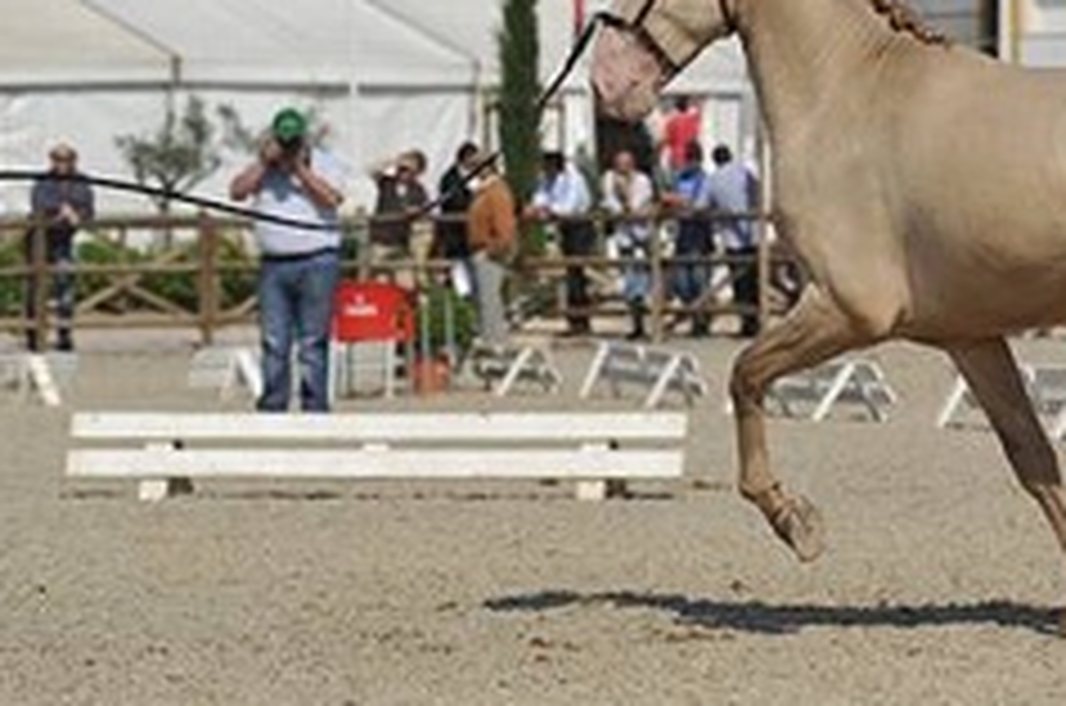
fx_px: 5615
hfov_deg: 10.8
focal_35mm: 190
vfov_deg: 7.2
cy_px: 232
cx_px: 985
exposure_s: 1/3200
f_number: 4.5
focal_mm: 100
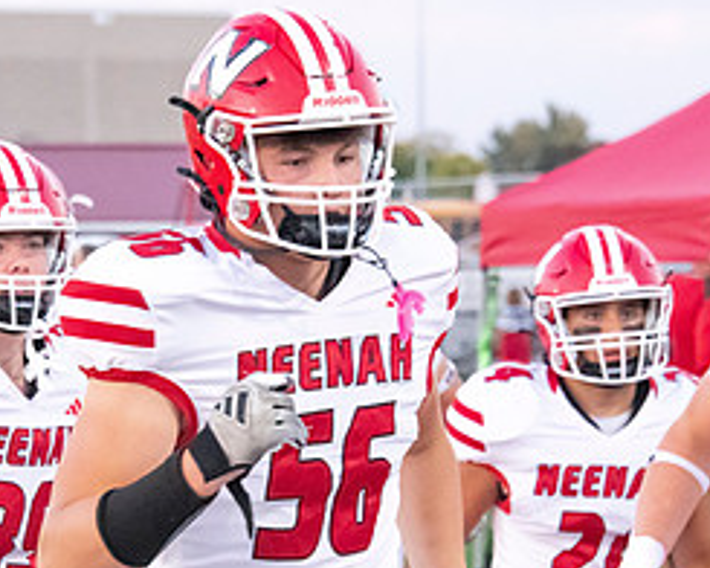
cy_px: 477
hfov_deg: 7.0
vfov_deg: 5.6
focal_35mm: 278
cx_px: 281
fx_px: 5842
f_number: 7.1
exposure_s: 1/800
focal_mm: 125
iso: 10000
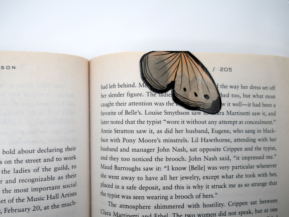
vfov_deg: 41.8
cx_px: 144
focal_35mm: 34
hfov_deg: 53.9
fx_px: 284
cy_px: 108
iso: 200
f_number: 4.5
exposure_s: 1/160
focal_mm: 17
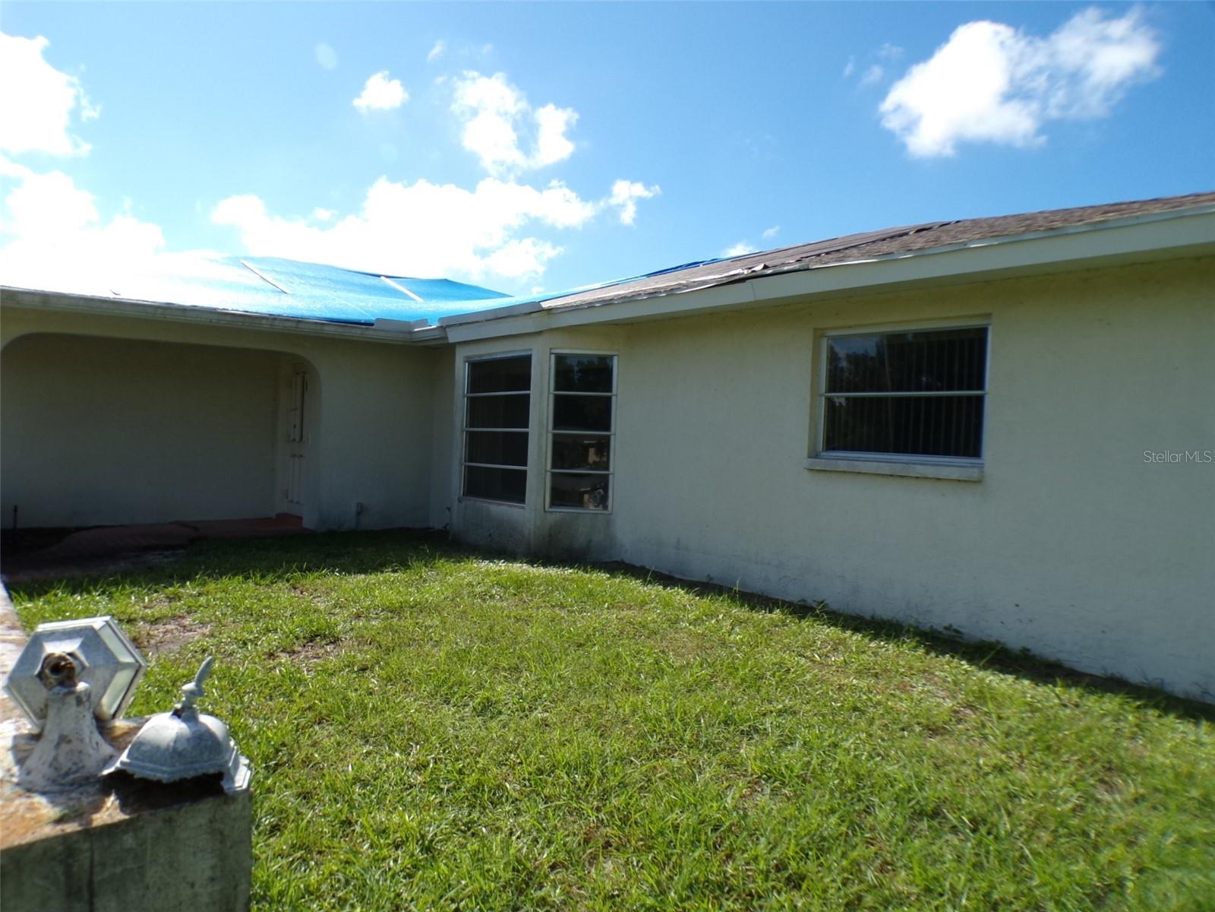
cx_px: 608
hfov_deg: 71.6
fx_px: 842
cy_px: 456
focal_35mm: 24
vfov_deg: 56.8
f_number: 4.4
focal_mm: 4.3
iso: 100
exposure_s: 1/550
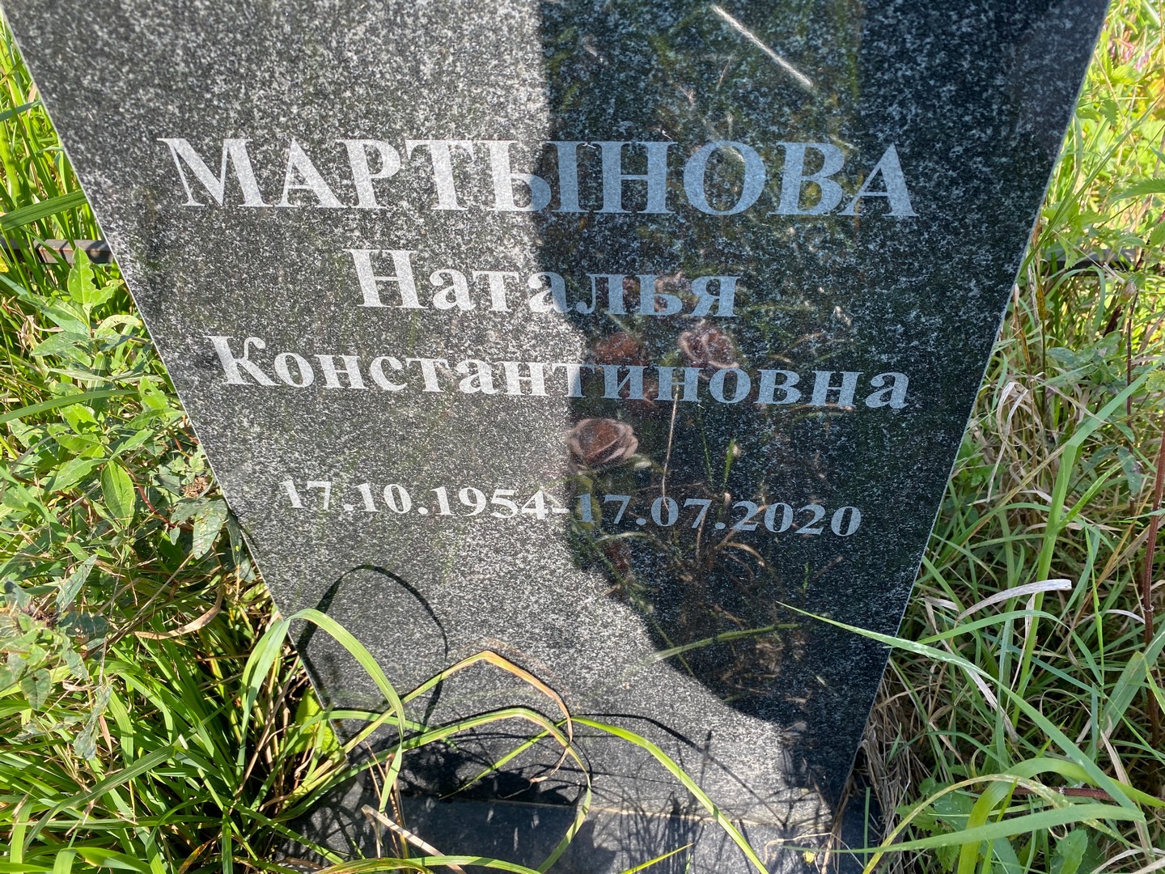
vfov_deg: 53.1
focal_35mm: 26
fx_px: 875
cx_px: 582
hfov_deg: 67.3
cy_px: 437
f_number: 1.8
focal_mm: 4.25
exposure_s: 1/473
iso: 32
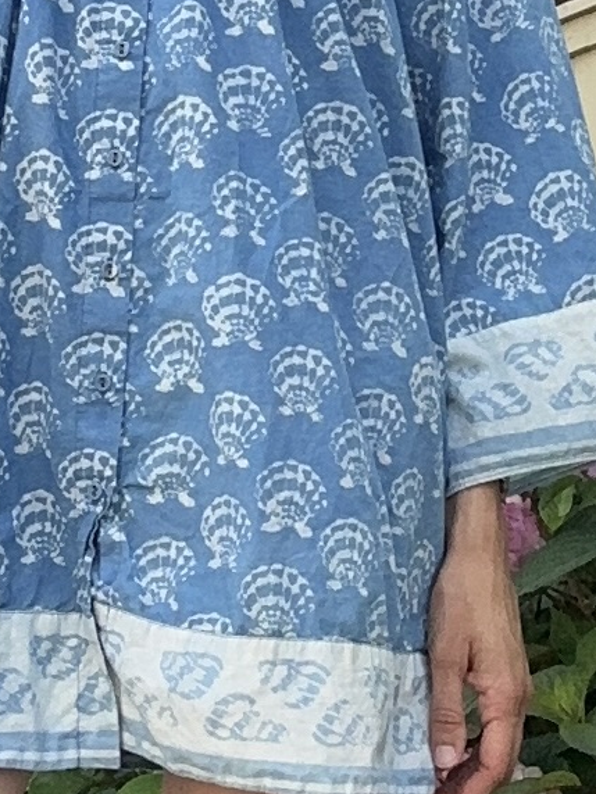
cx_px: 457
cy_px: 197
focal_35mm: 162
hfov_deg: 9.1
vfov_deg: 12.2
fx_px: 3719
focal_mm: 2.69
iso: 25
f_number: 1.9
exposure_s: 1/253
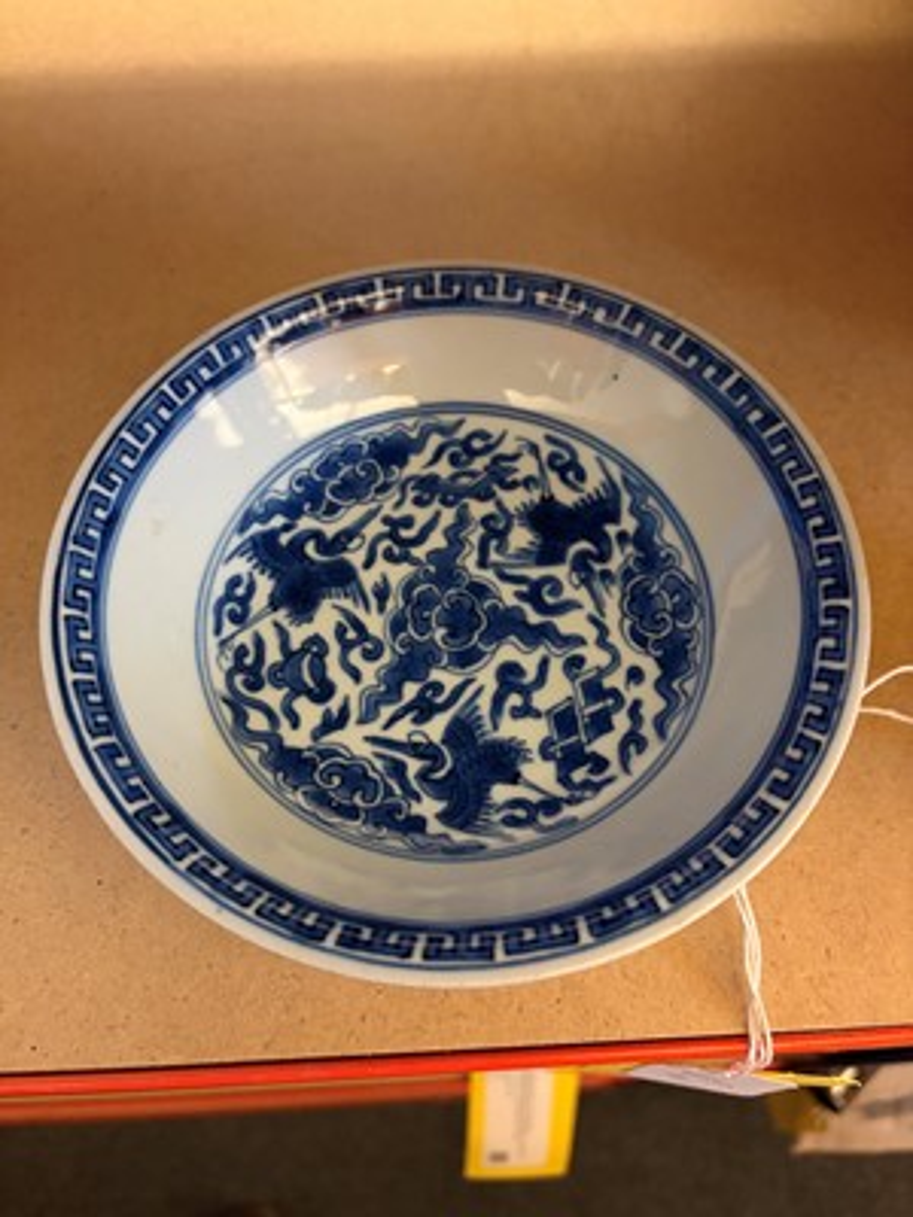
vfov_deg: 67.3
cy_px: 608
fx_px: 914
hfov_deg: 53.1
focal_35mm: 26
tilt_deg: -62.4
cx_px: 456
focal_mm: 5.96
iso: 500
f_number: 1.6
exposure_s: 1/25
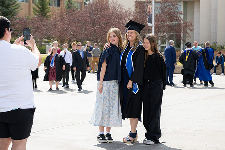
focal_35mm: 97
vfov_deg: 14.2
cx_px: 116
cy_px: 71
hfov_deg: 21.1
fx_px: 603
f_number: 5
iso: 125
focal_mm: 76
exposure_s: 1/320
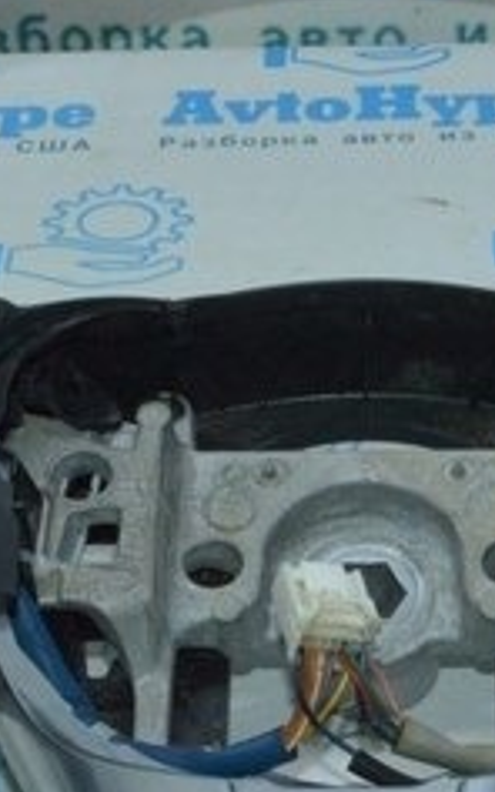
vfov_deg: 15.8
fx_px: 2851
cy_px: 500
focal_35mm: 132
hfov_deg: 9.9
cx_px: 331
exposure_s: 1/50
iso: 1250
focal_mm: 20
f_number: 16
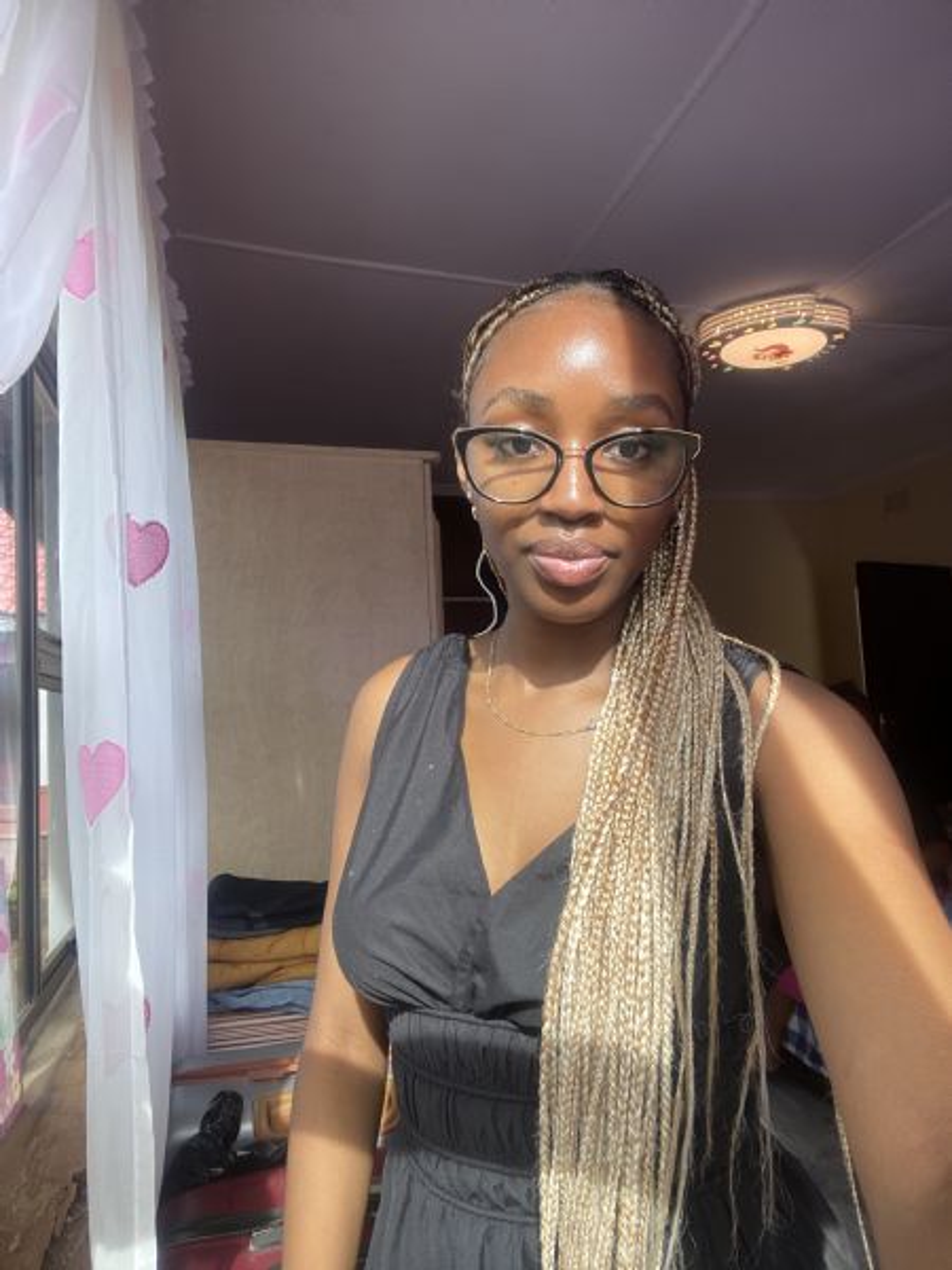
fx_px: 843
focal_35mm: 23
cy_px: 635
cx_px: 476
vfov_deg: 73.9
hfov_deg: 58.9
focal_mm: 2.71
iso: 80
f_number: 2.2
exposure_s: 1/122
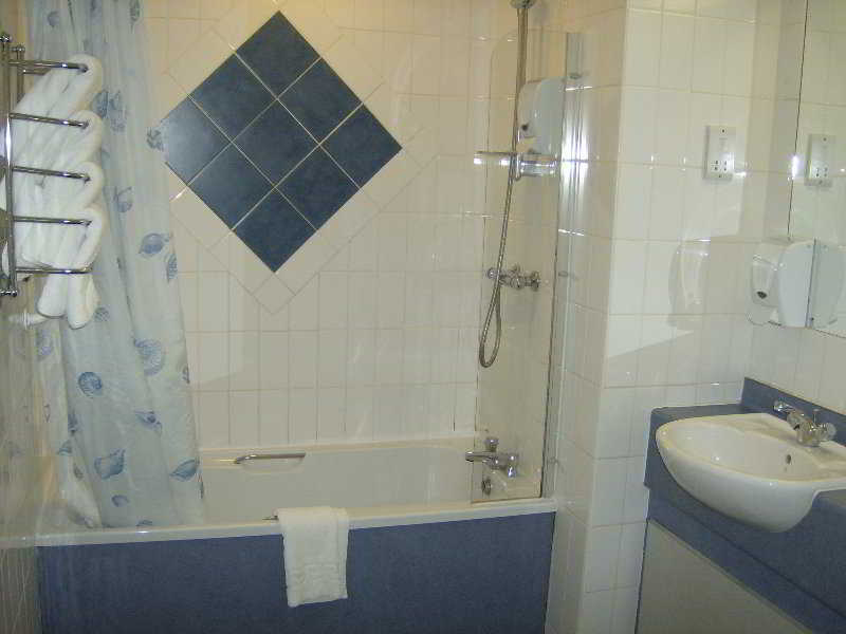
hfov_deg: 51.4
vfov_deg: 39.7
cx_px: 423
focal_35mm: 36
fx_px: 880
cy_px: 317
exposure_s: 1/60
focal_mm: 6
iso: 200
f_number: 2.8
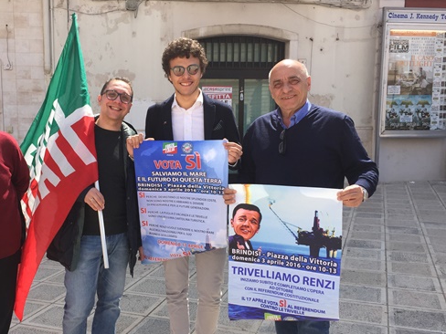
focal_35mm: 38
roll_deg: -1.0
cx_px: 168
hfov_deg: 48.5
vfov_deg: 37.7
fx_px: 490
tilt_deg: -5.9
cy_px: 181
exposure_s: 1/1163
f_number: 2.2
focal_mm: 4.15
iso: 32
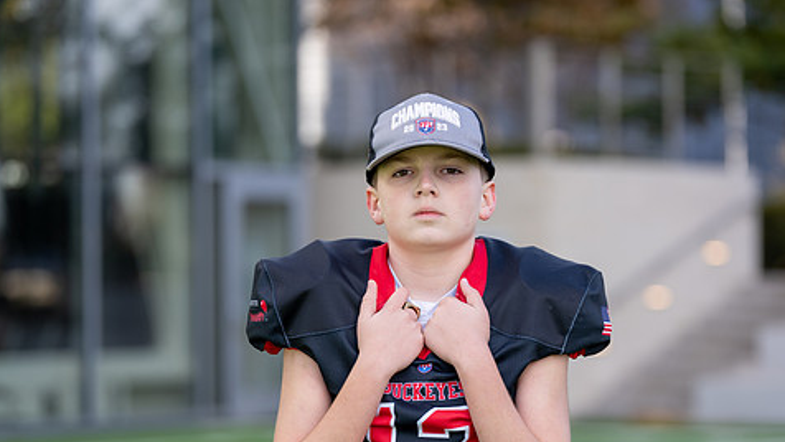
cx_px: 445
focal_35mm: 152
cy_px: 304
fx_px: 3165
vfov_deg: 8.0
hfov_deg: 14.1
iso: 100
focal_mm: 119
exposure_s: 1/500
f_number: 2.8
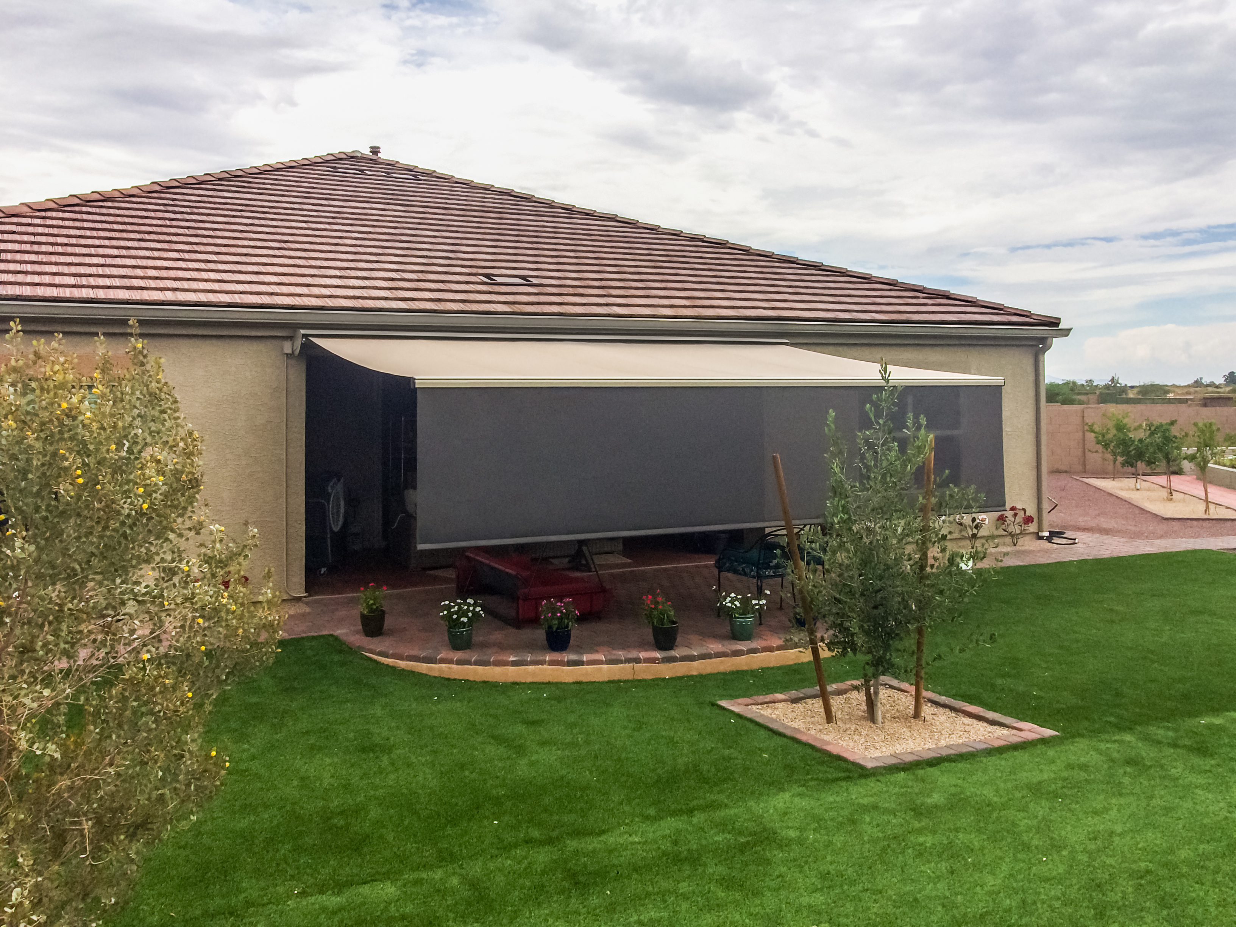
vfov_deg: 48.2
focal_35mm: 29
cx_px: 618
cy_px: 464
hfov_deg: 61.7
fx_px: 1035
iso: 32
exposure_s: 1/2415
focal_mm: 4.15
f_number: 2.2
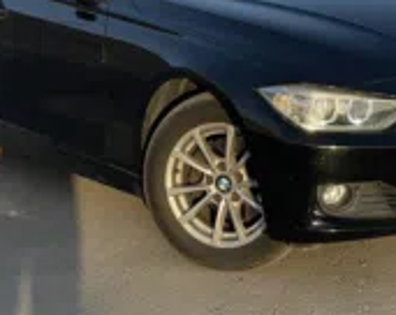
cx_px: 322
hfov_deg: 16.1
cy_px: -30
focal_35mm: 119
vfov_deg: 12.7
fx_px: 1392
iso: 25
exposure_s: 1/727
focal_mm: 6
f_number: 2
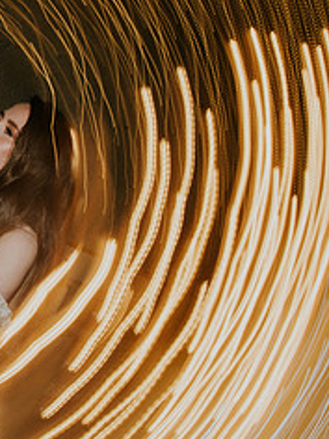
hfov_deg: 31.0
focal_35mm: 37
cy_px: 166
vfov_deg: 49.7
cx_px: -88
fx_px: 469
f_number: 22
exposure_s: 1/2.5
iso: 320
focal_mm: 15
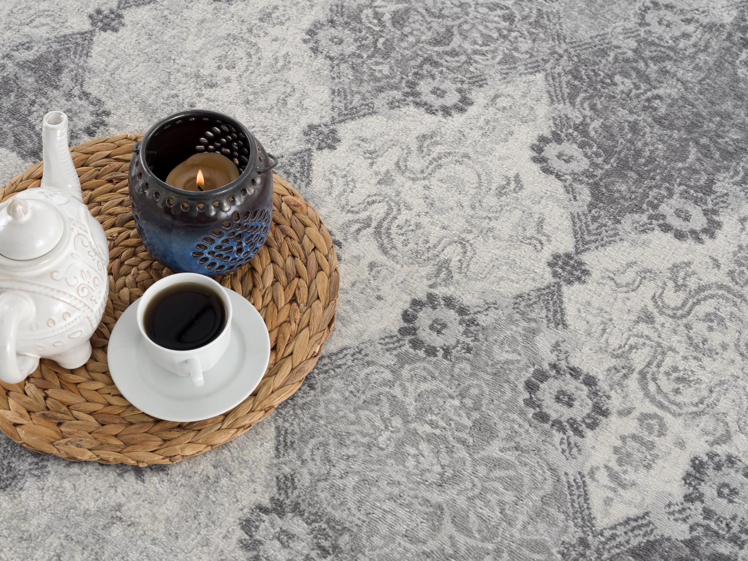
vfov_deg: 28.6
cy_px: 280
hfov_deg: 37.5
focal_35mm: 51
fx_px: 1102
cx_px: 374
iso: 100
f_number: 11
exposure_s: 1/125
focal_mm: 64
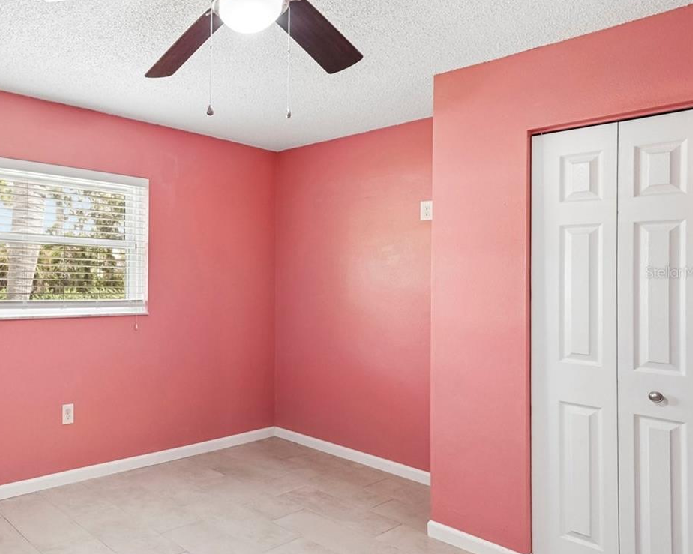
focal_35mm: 27
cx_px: 112
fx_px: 550
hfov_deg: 58.1
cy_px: 272
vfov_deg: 53.5
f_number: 8
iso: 400
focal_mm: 16.5
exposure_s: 1/8
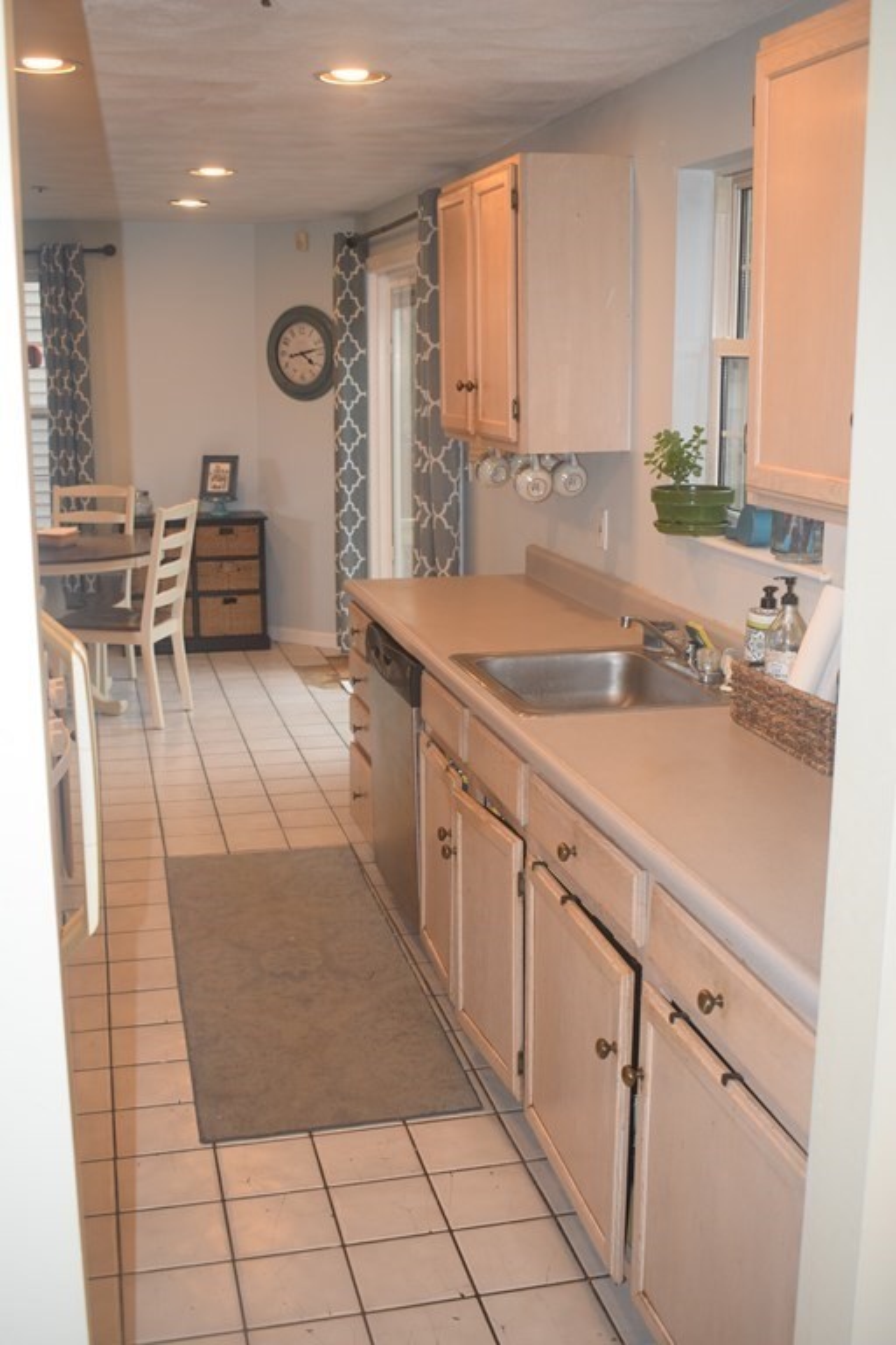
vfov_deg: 51.3
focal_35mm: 38
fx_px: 1400
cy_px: 672
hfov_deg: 35.5
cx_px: 448
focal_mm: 25
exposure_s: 1/100
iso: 800
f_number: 5
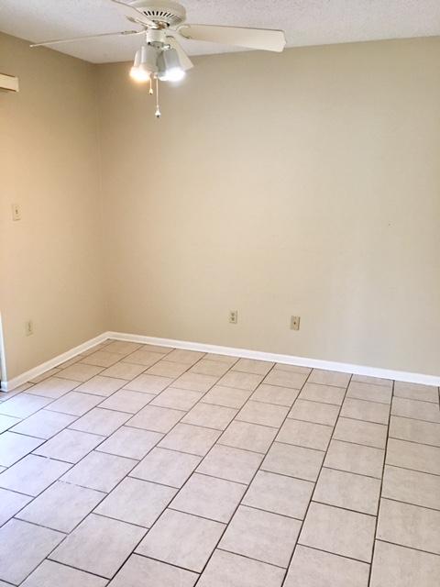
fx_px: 491
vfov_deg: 61.7
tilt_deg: -12.4
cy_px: 294
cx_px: 220
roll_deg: -1.1
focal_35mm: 29
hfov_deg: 48.2
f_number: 2.2
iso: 64
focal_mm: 4.15
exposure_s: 1/15
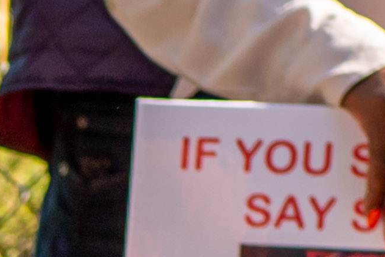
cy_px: 693
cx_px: -540
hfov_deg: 7.3
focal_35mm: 264
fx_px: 2823
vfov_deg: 5.0
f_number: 2.5
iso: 160
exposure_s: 1/1000
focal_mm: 16
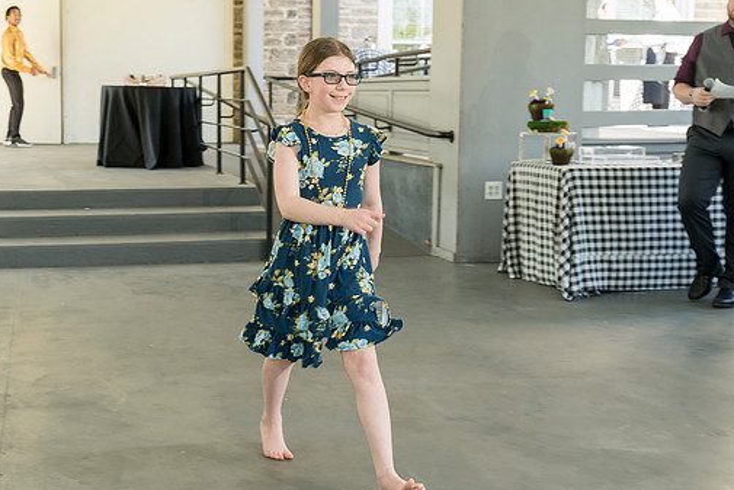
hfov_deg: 36.8
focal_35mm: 54
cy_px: 219
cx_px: 318
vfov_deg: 25.1
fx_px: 1101
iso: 1250
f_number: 6.3
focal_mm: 47
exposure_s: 1/160
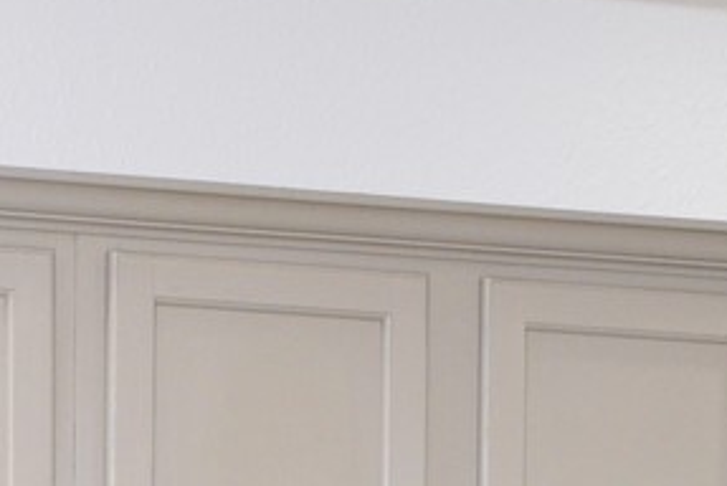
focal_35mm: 204
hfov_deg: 10.0
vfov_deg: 6.4
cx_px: 71
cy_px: 1268
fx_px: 4124
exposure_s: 1/80
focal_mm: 18
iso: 400
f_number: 4.5
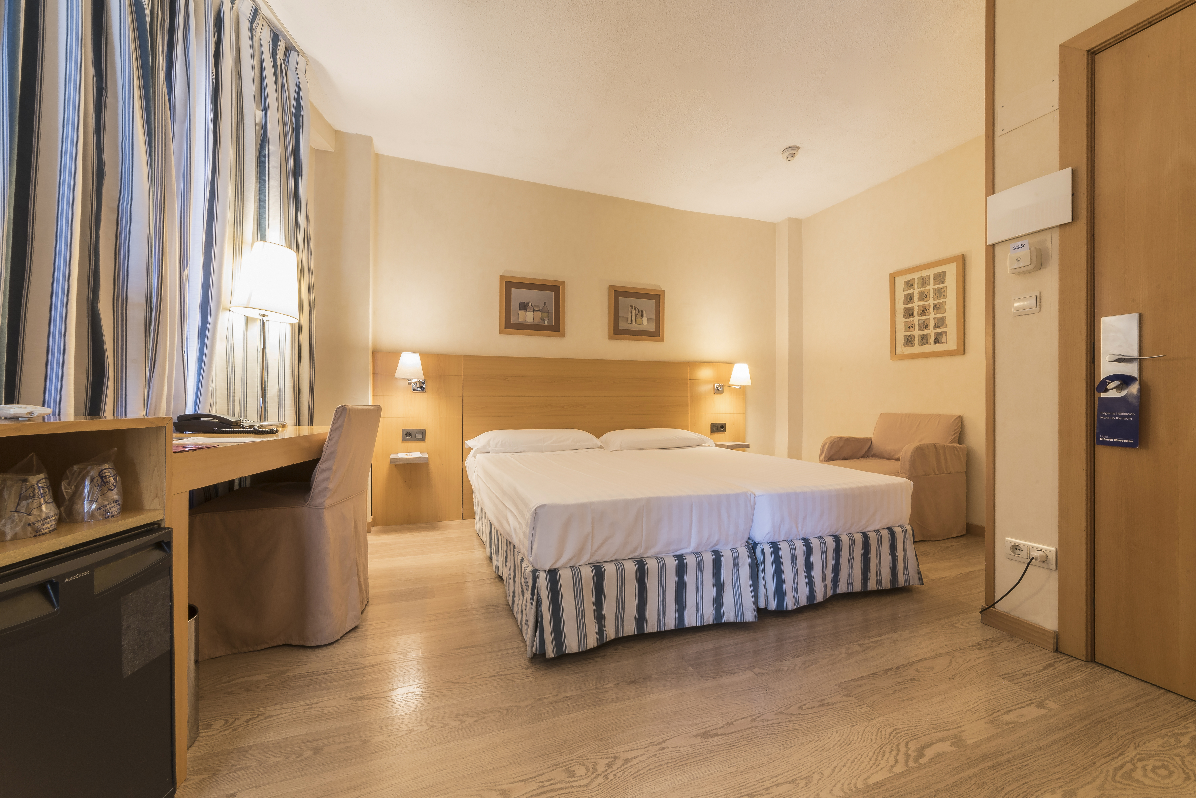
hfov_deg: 104.2
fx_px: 465
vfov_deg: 81.3
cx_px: 598
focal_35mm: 14
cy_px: 399
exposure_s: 5
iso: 160
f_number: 22
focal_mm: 14
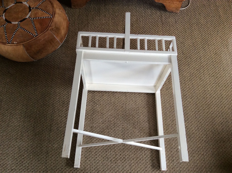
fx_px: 214
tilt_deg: -63.0
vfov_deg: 44.1
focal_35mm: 32
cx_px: 116
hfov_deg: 56.9
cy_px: 86
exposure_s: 1/25
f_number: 2.4
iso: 80
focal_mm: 3.3
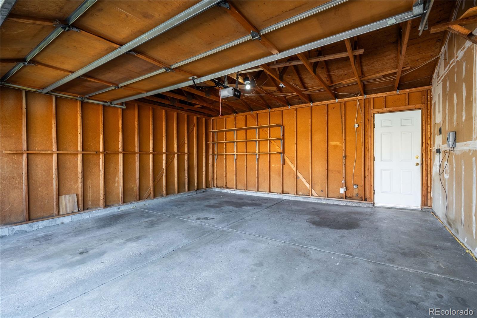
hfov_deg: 96.7
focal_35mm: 16
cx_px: 238
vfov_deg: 73.7
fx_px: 212
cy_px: 159
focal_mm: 16
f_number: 7.1
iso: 320
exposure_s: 1/400
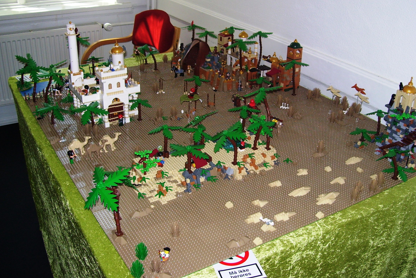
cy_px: 120
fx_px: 439
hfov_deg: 50.7
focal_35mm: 38
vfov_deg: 35.0
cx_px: 208
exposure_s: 1/60
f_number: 2.7
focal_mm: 6
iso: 80
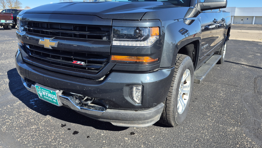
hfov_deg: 71.9
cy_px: 61
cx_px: 128
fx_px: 181
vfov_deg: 44.2
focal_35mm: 26
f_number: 1.8
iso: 25
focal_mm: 5.4
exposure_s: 1/998
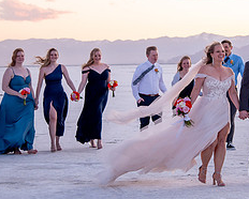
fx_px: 1003
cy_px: 56
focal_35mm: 136
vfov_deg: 11.3
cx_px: 221
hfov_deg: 14.0
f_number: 4
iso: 800
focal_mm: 58
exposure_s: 1/125
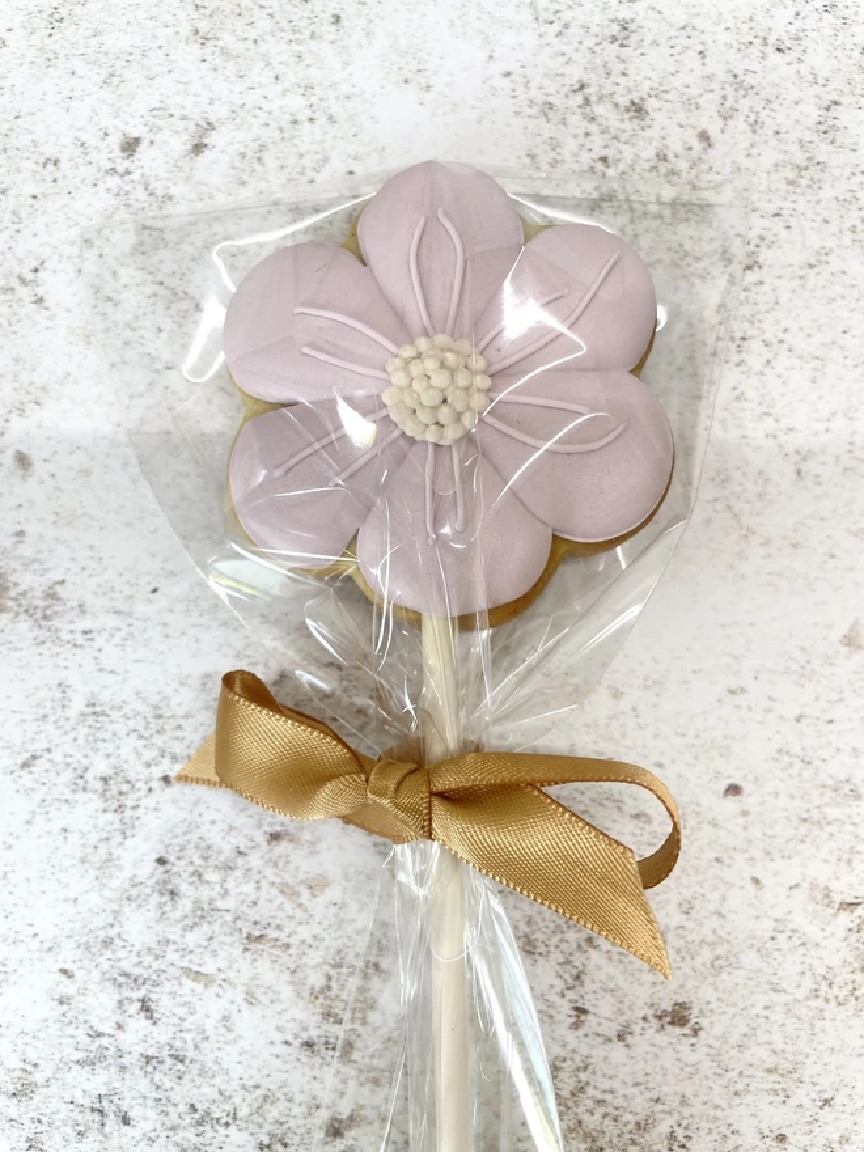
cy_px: 576
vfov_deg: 67.3
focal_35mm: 26
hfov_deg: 53.1
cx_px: 432
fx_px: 865
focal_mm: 4.2
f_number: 1.6
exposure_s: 1/121
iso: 64
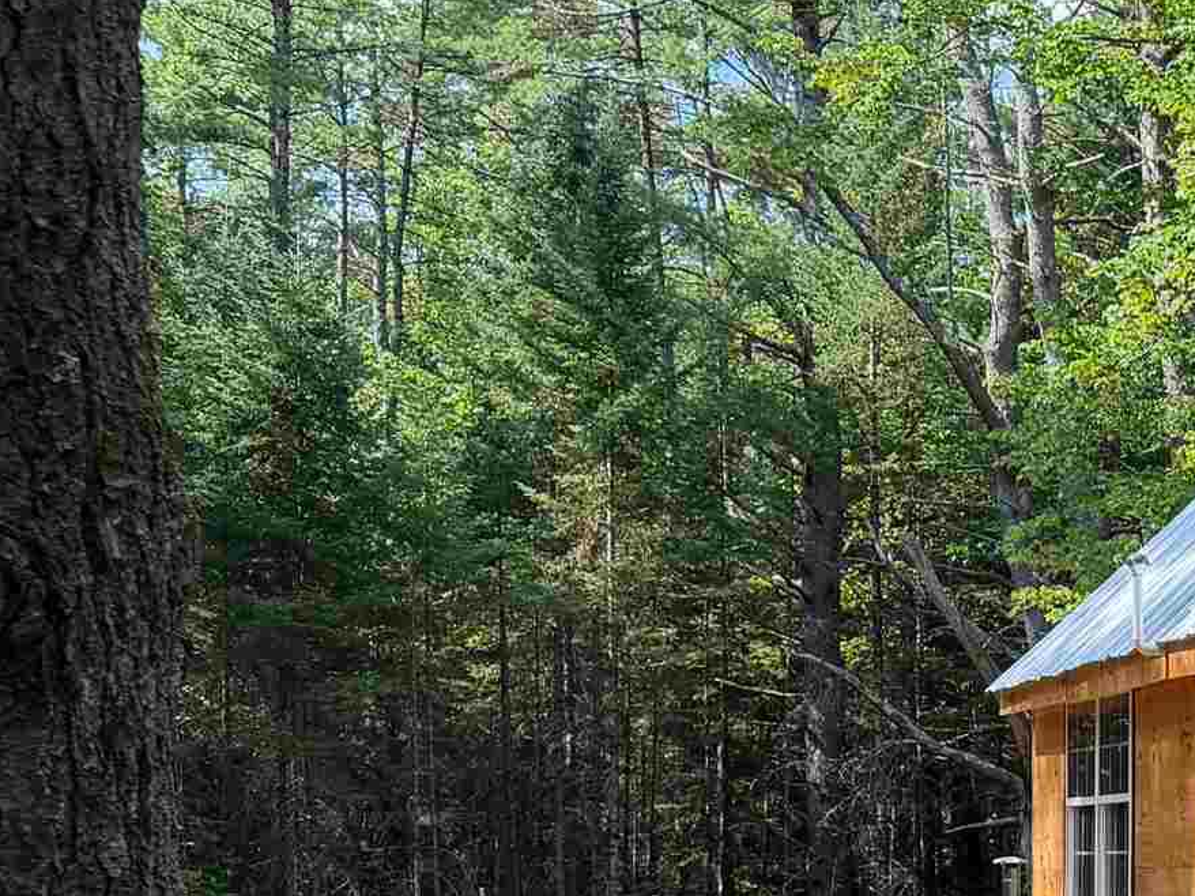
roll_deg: +0.6
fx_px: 2899
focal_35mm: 84
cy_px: 866
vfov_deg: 17.2
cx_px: 1686
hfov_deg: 20.6
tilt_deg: -0.7
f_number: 1.78
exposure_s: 1/979
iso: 100
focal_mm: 6.76
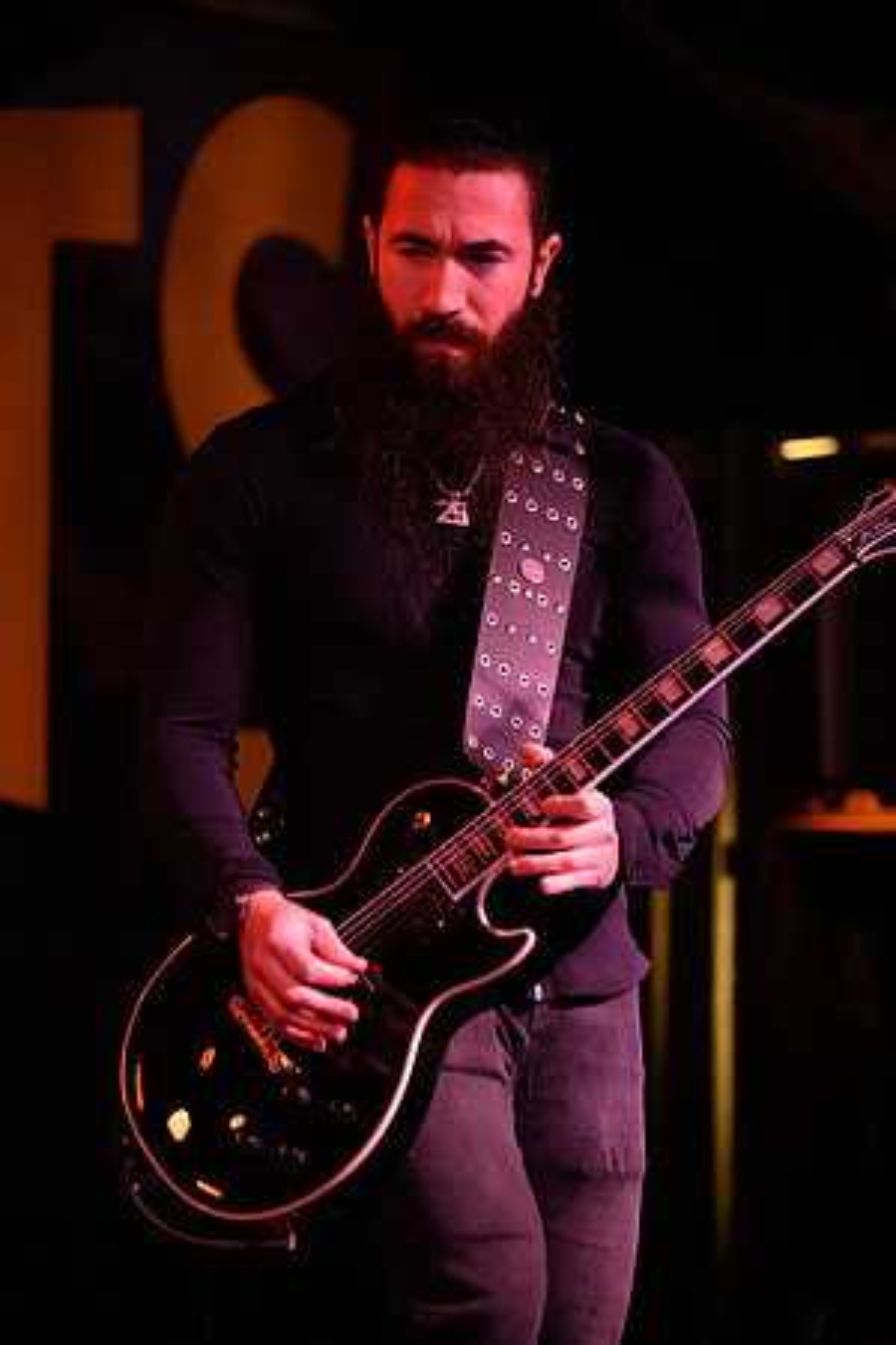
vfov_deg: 15.2
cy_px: 672
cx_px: 448
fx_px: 5040
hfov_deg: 10.2
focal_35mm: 135
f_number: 2.8
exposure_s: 1/250
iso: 6400
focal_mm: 135
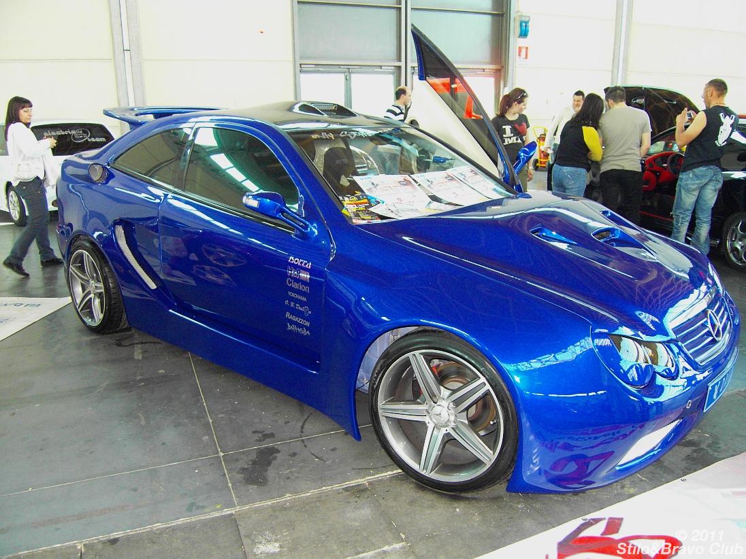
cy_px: 280
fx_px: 603
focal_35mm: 28
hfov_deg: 63.4
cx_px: 373
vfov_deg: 49.7
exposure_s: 1/40
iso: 320
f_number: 2.8
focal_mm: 6
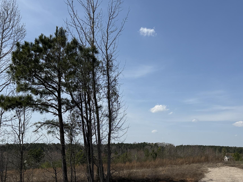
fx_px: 295
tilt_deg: -1.3
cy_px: 153
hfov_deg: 44.5
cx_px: 150
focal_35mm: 42
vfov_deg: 33.1
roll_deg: -0.4
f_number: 1.78
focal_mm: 6.76
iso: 100
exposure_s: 1/9091
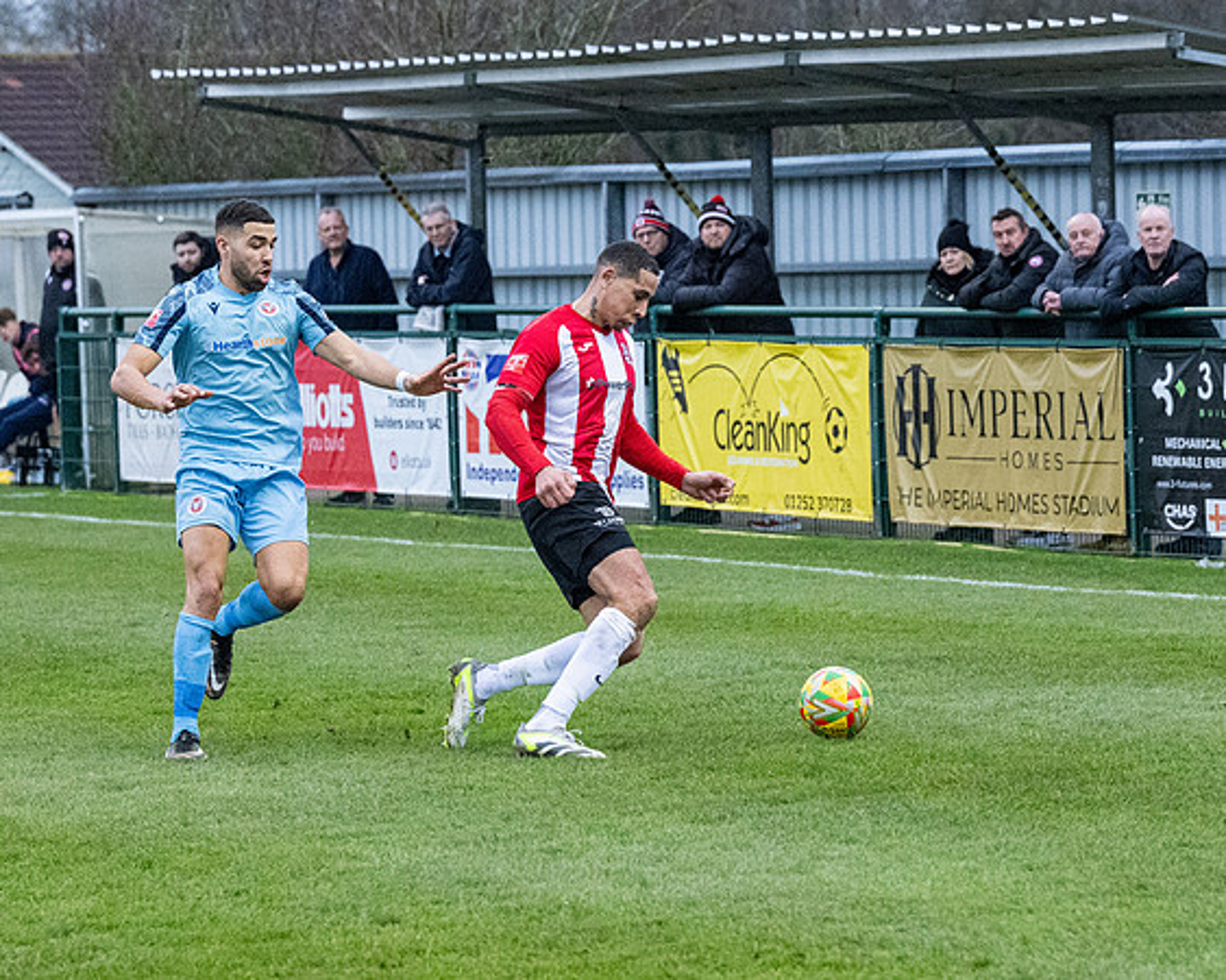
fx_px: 6784
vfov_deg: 8.3
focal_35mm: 187
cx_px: 648
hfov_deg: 10.3
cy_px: 494
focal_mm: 93
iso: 4000
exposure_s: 1/1250
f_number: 4
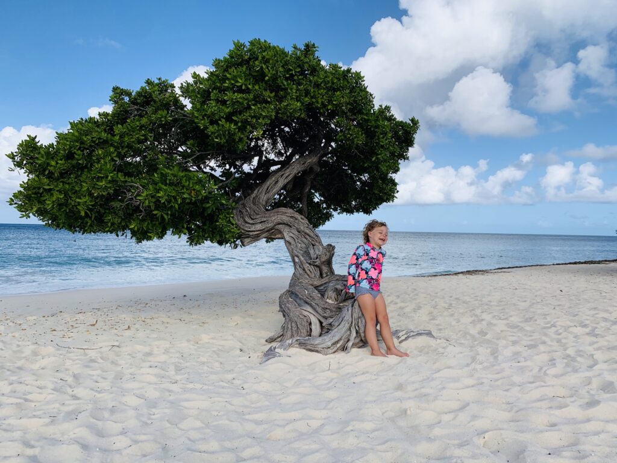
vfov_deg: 53.1
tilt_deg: -2.3
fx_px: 463
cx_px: 308
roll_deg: -1.1
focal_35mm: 26
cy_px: 232
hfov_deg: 67.3
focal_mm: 4.25
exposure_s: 1/2545
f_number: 1.8
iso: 25
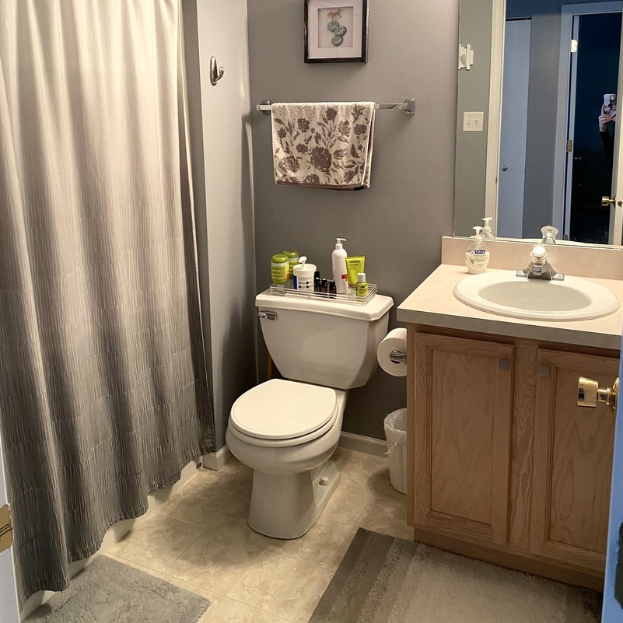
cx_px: 310
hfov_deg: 52.5
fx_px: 631
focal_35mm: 31
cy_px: 225
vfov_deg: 51.8
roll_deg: +0.8
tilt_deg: -9.7
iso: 320
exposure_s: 1/60
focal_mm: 4.25
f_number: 1.8
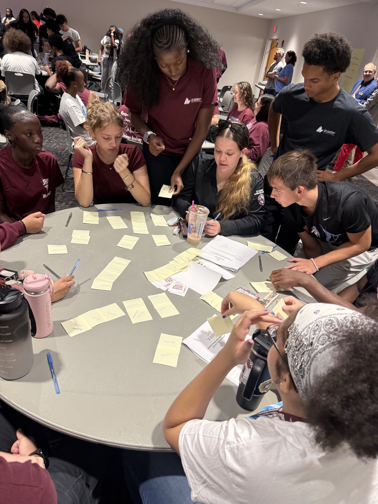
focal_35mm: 24
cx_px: 189
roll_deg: -10.7
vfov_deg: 71.6
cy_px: 252
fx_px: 349
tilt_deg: -27.9
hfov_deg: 56.8
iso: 160
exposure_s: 1/60
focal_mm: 6.76
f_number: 1.78
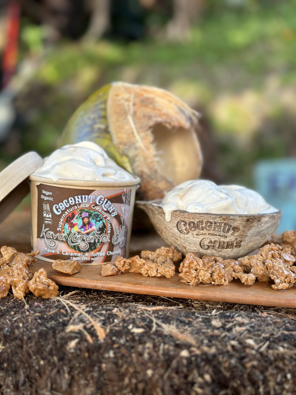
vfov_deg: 39.7
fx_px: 547
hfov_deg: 30.3
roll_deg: +1.8
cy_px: 198
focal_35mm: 48
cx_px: 148
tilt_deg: -15.1
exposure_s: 1/435
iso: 80
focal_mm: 6.86
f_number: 1.78
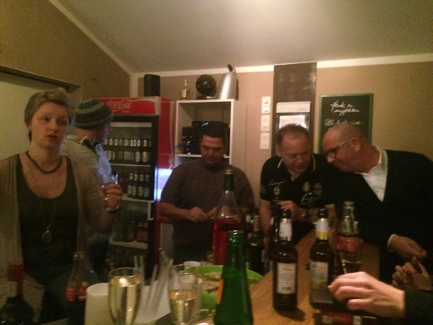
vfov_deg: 48.2
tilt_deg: -0.1
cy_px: 162
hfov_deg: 61.7
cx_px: 216
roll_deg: -2.0
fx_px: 363
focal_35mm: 29
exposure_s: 1/17
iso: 500
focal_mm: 4.15
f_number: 2.2
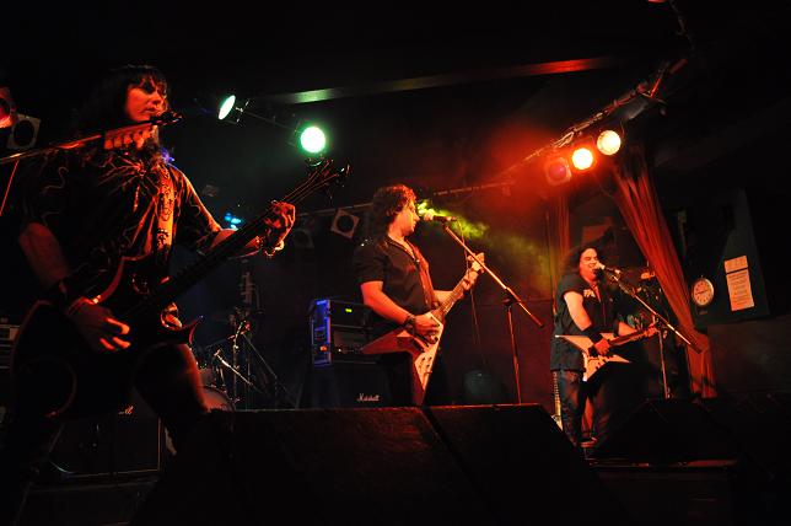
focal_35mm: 27
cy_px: 263
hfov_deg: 67.4
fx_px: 593
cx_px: 396
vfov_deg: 47.8
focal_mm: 18
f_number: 3.5
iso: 1400
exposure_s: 1/30
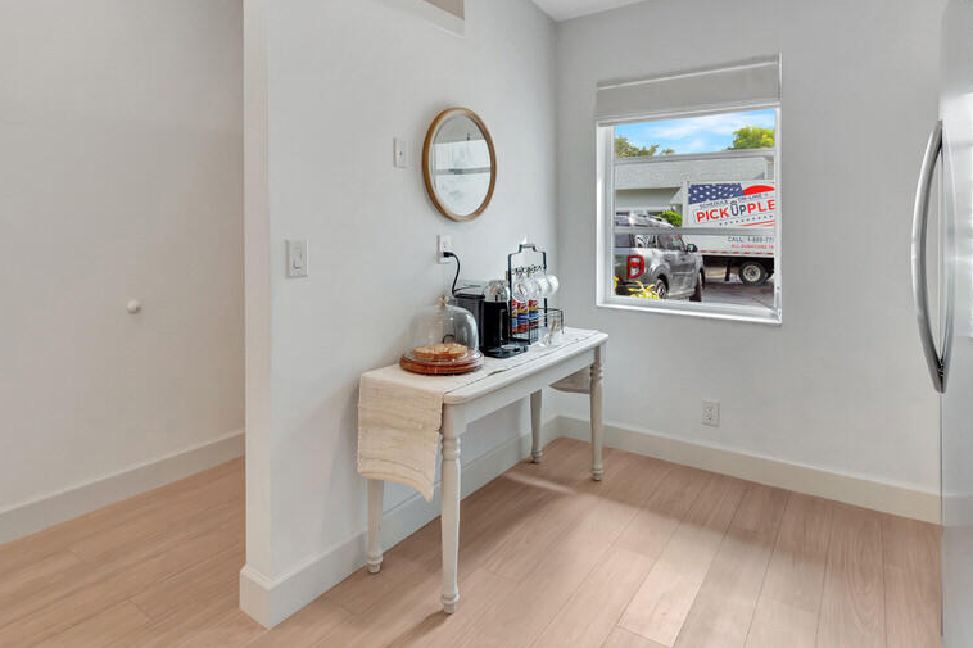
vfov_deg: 63.6
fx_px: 513
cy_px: 244
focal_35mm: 19
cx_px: 485
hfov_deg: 86.9
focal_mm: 10
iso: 1000
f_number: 8
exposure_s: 1/60
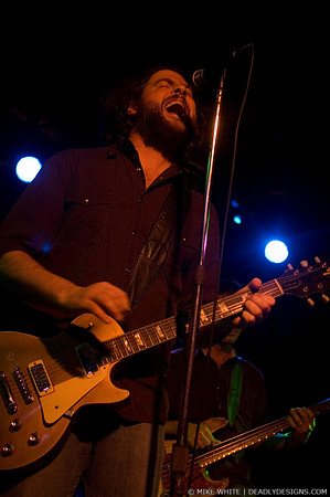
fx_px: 910
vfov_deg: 30.5
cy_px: 248
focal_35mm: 66
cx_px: 165
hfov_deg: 20.6
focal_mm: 44
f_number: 2.8
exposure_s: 1/40
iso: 800
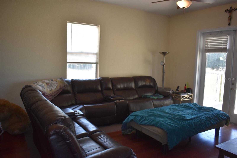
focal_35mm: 27
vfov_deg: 47.9
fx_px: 178
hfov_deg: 67.4
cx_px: 118
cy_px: 79
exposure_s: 1/160
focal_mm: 18
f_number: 3.5
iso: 800
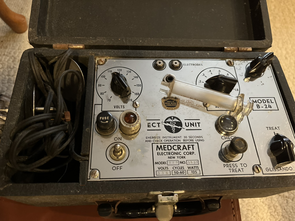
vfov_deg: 53.1
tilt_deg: -63.3
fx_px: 222
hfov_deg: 67.3
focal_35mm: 26
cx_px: 148
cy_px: 110
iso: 640
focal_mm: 5.1
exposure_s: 1/30
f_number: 1.6
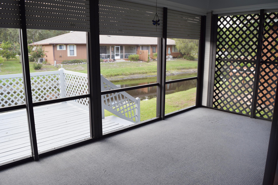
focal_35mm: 27
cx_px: 139
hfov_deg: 67.4
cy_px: 92
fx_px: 208
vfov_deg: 47.9
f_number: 7.1
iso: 400
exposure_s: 1/125
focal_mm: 18
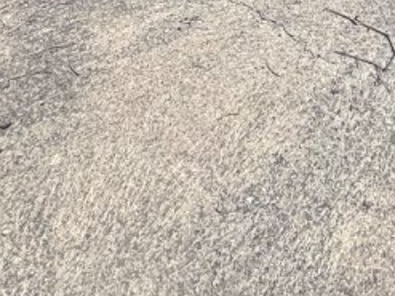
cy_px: -404
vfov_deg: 13.2
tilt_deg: -9.6
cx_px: 598
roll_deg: -2.7
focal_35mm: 85
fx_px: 969
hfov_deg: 19.8
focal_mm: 2.22
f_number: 2.2
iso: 50
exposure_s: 1/3106
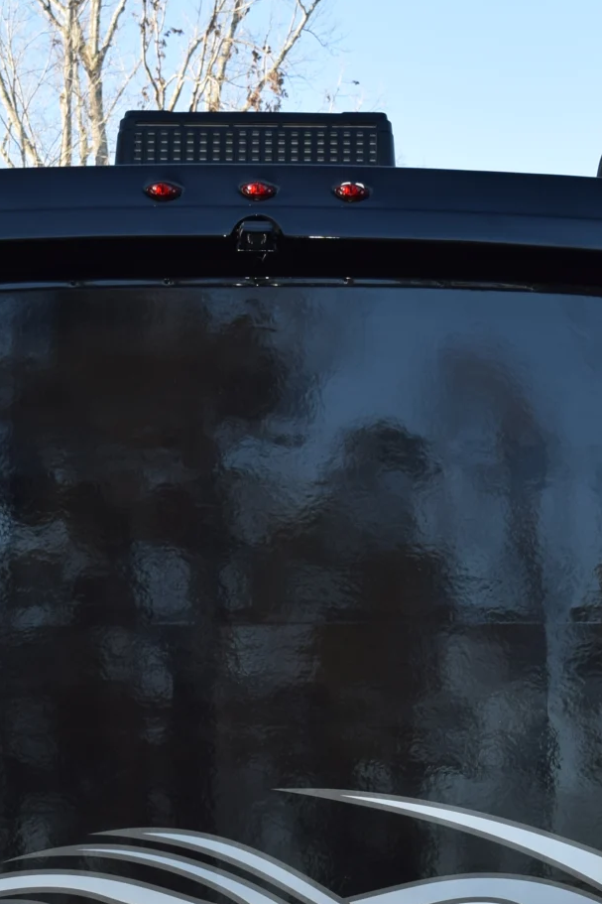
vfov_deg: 19.1
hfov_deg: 13.0
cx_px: 314
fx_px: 2645
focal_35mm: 105
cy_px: 776
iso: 110
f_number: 5.6
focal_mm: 25
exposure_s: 1/125
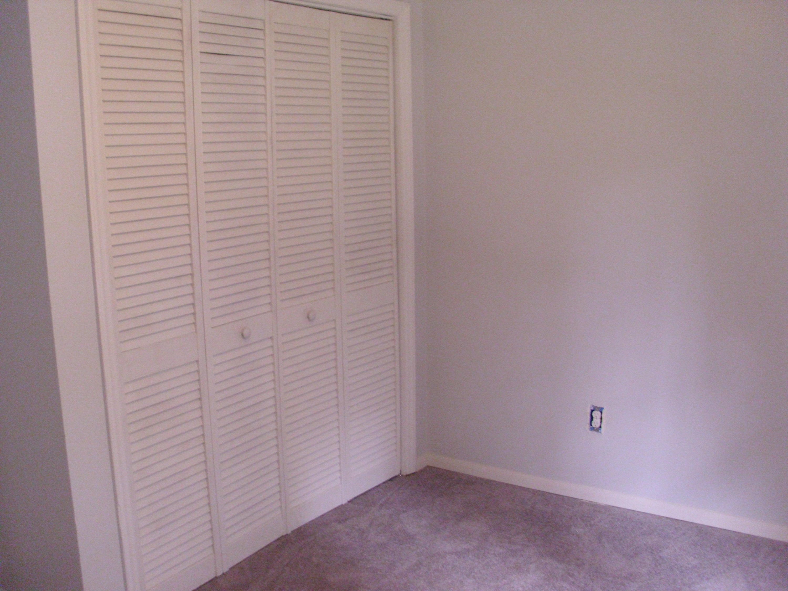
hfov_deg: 49.0
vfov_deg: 37.7
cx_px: 394
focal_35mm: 38
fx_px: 865
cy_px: 296
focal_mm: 6.36
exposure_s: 1/60
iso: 400
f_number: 3
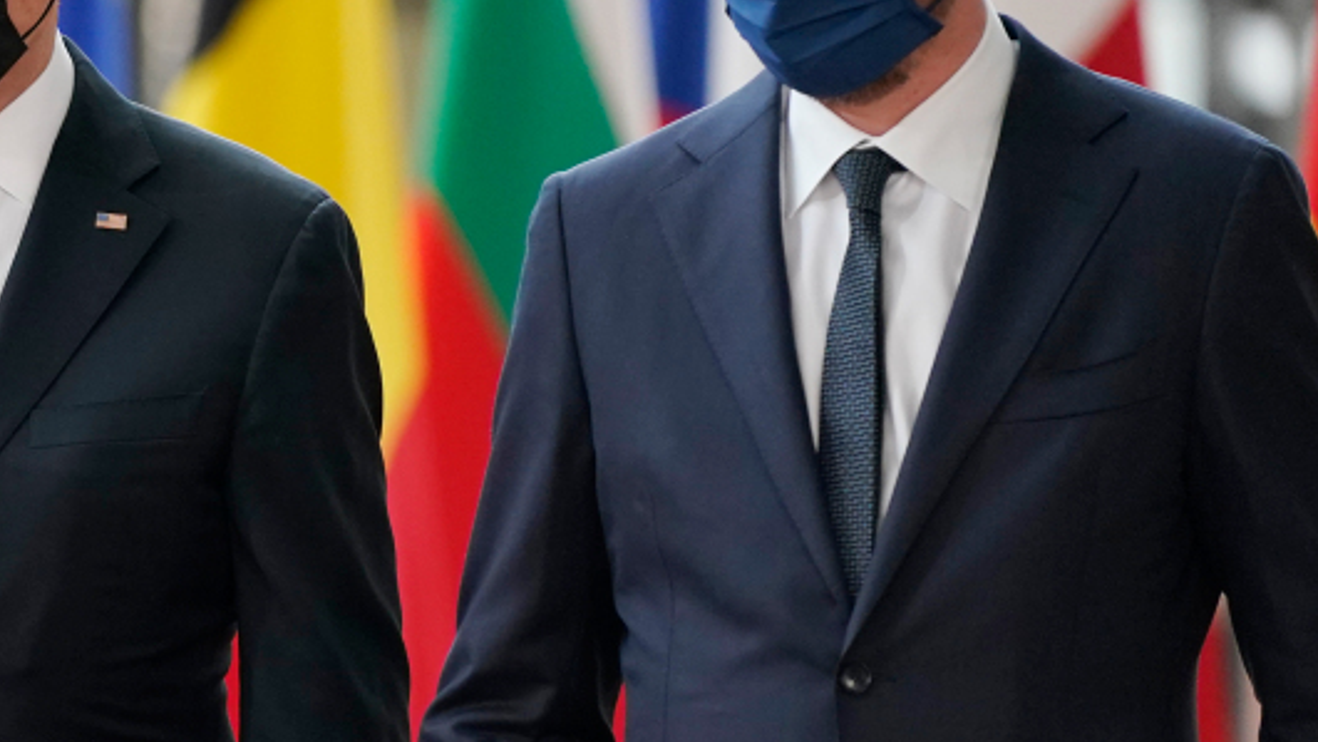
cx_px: -82
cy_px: 465
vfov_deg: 2.5
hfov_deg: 4.5
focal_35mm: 482
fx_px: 16849
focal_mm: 191
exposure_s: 1/1000
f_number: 2.8
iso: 2500
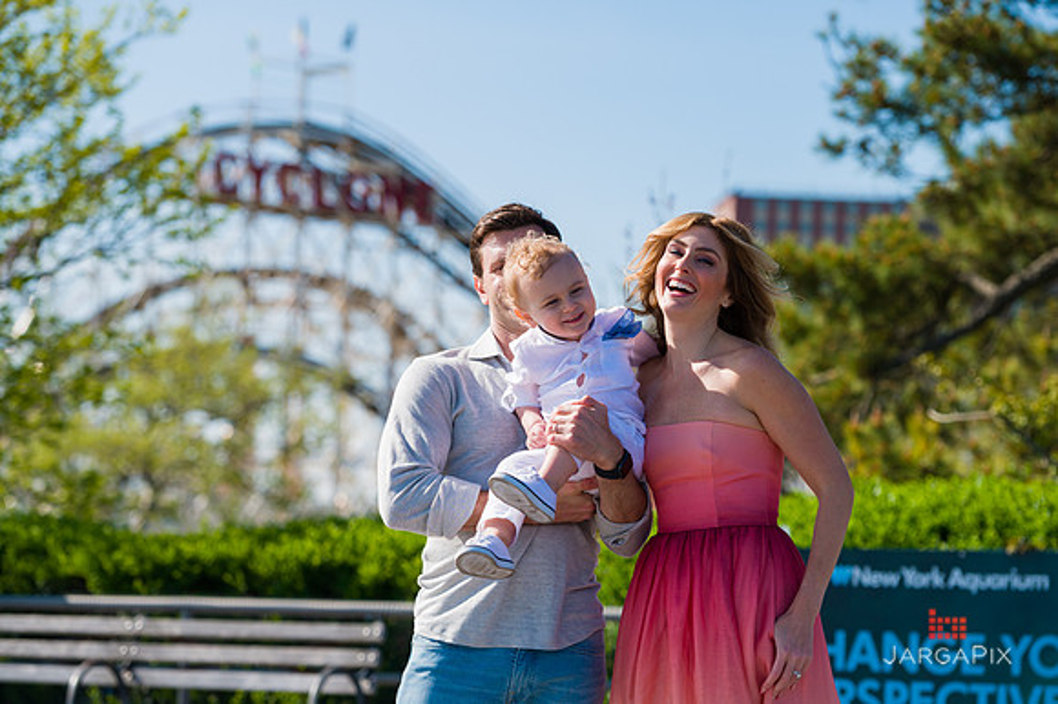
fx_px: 3671
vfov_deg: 11.0
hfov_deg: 16.4
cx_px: 529
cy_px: 352
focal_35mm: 125
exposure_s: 1/2500
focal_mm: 125
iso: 200
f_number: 5
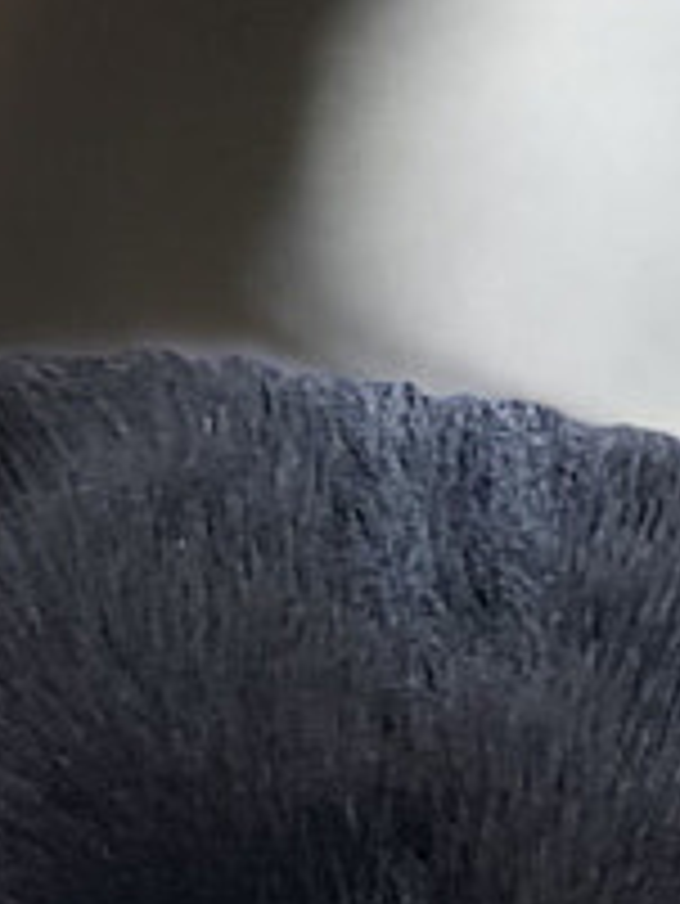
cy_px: 3090
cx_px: 108
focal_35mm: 454
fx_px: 11879
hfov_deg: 3.3
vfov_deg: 4.2
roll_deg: -24.8
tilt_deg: +2.0
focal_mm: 6.6
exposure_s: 1/60
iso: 25
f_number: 2.8
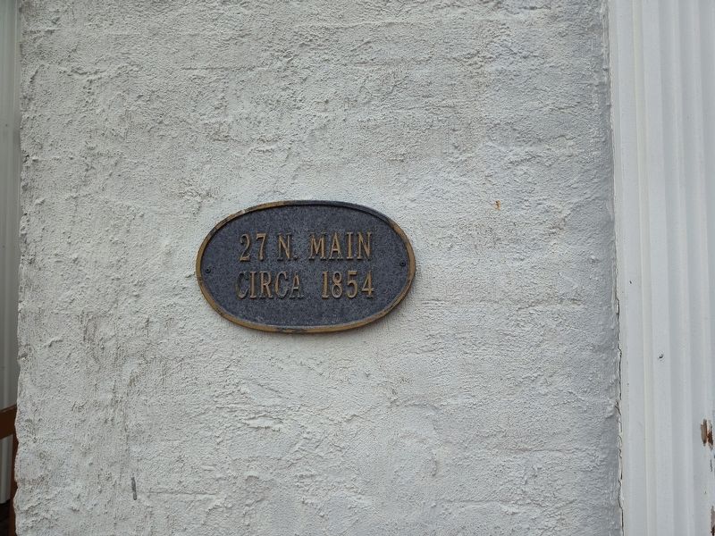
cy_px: 268
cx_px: 358
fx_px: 475
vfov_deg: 58.9
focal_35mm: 23
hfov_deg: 73.9
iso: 100
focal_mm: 5.56
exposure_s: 1/224
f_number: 1.8
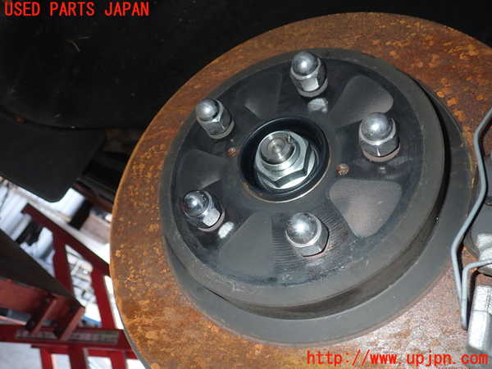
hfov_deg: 60.0
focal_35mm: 30
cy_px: 184
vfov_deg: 46.8
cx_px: 246
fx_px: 426
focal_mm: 5.4
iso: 200
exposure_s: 1/30
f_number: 6.3
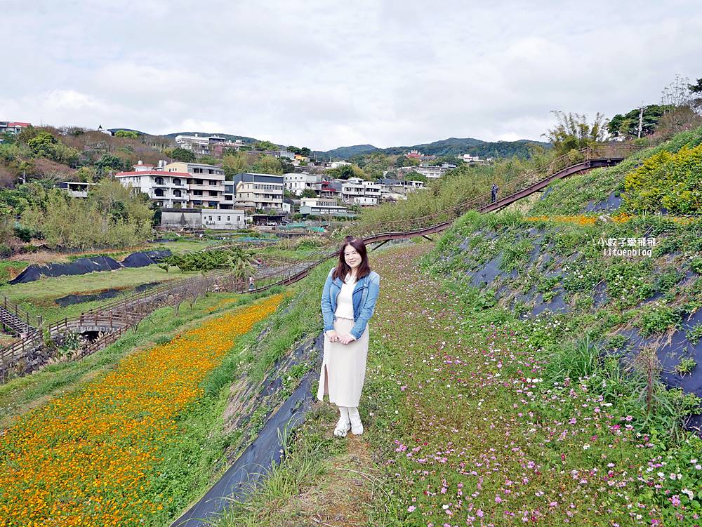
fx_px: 568
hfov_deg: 63.4
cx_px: 351
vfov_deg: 49.8
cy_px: 264
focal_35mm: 28
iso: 200
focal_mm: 14
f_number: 3.5
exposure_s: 1/1000
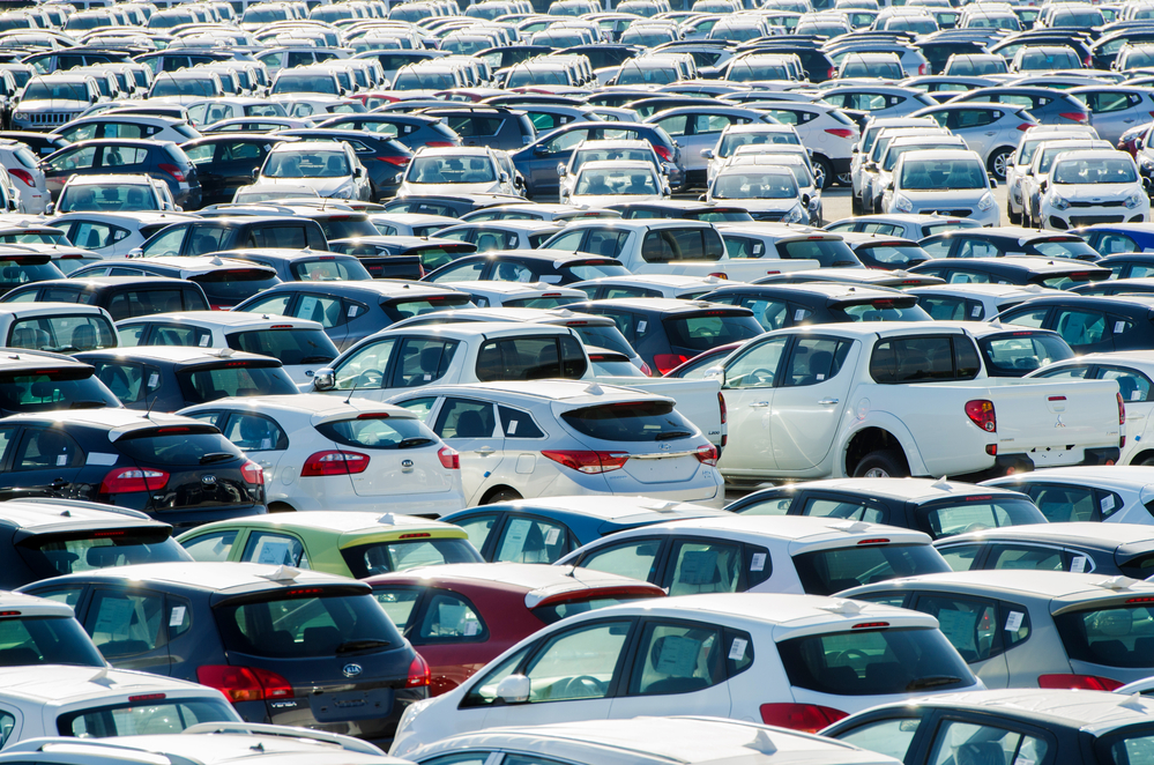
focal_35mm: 262
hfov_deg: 7.9
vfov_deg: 5.2
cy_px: 382
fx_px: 8398
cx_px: 577
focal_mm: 175
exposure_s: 1/160
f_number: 8
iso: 100
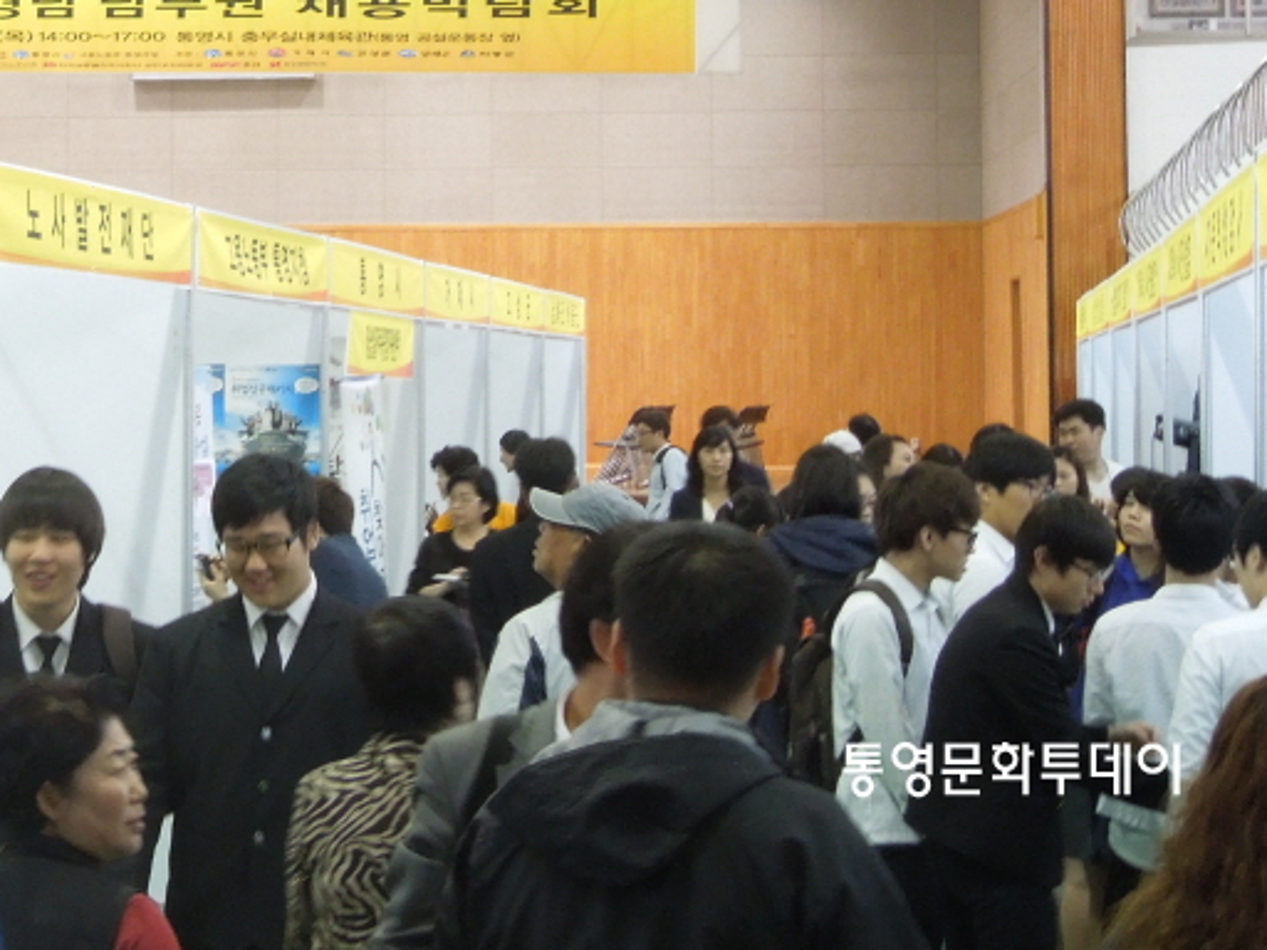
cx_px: 606
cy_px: 371
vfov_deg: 24.4
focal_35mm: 60
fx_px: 2196
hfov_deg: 32.2
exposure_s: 1/25
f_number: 4
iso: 400
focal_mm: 8.7
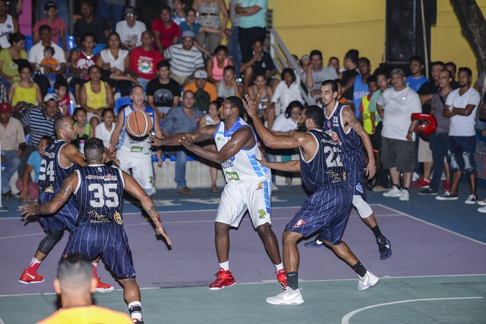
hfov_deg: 15.2
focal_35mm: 135
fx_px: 1823
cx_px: 243
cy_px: 162
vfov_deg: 10.2
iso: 1250
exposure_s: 1/200
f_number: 2.8
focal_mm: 135
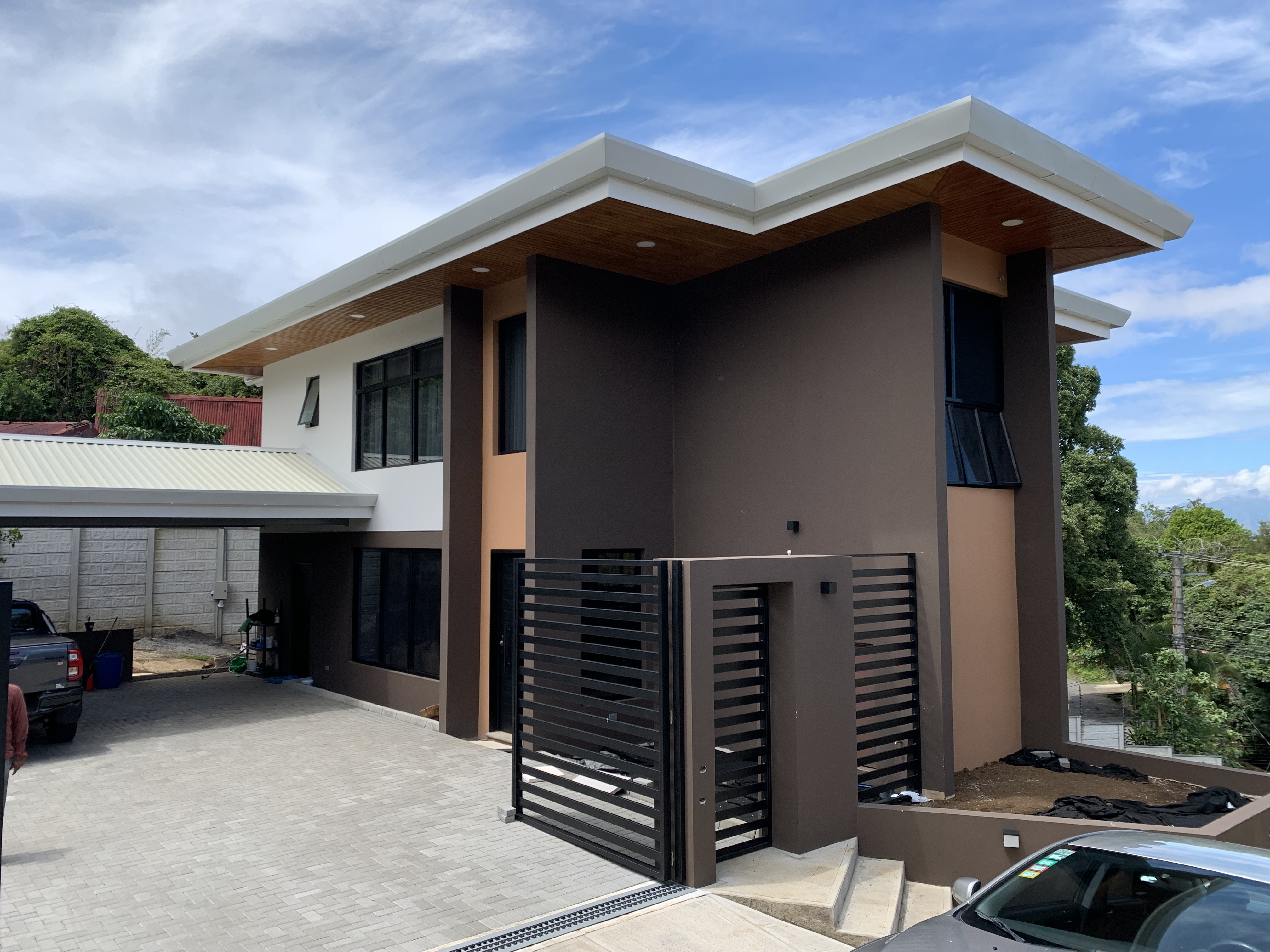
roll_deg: -0.8
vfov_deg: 53.1
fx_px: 954
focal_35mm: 26
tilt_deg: +3.1
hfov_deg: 67.3
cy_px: 476
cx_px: 635
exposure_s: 1/1205
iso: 25
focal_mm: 4.25
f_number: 1.8
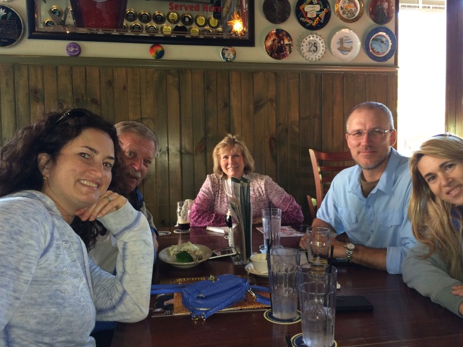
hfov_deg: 59.9
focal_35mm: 30
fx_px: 401
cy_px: 172
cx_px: 238
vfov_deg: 46.8
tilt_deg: -3.6
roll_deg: +1.3
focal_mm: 4.15
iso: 160
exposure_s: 1/30
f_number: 2.2
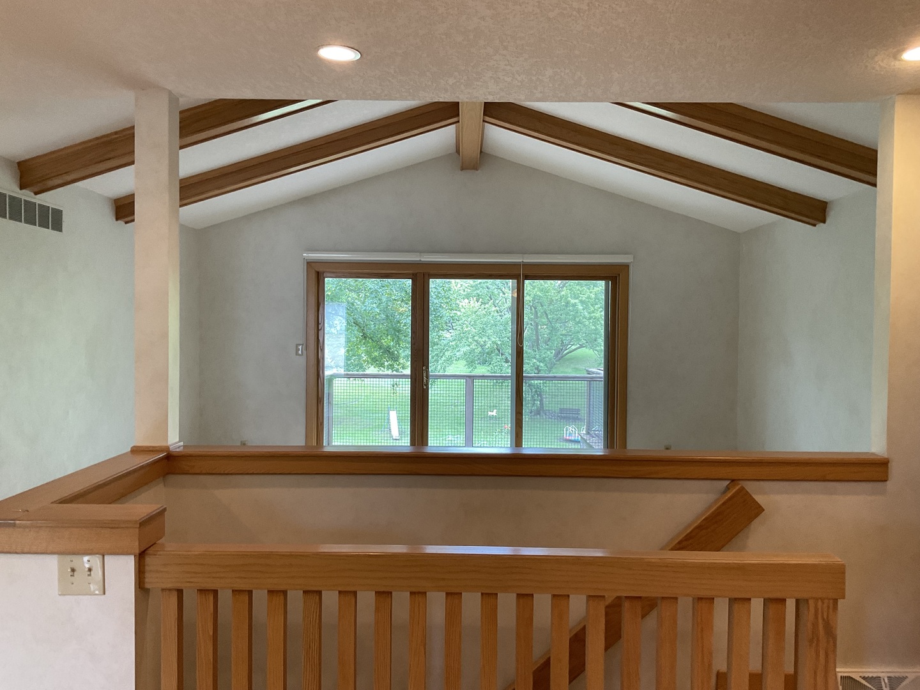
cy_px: 345
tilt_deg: -0.5
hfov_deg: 61.7
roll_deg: -1.3
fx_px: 771
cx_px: 460
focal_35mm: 29
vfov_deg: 48.2
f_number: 1.8
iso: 80
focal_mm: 3
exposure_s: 1/60
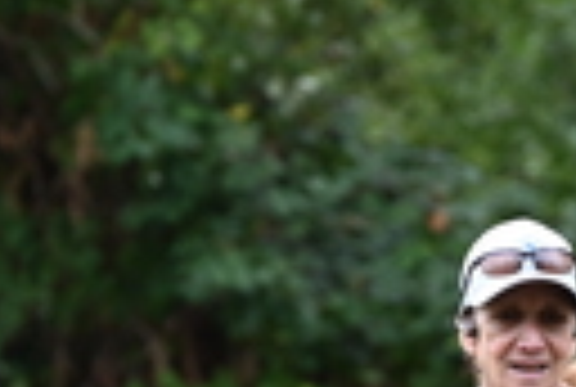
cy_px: 457
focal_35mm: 858
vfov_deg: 1.6
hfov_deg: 2.4
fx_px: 13760
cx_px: 450
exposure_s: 1/250
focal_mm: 200
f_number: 6.3
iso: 900
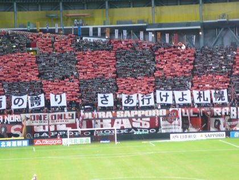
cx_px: 120
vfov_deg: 11.6
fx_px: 884
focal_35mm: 128
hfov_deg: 15.4
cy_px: 90
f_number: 3.9
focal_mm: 19
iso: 200
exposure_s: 1/10
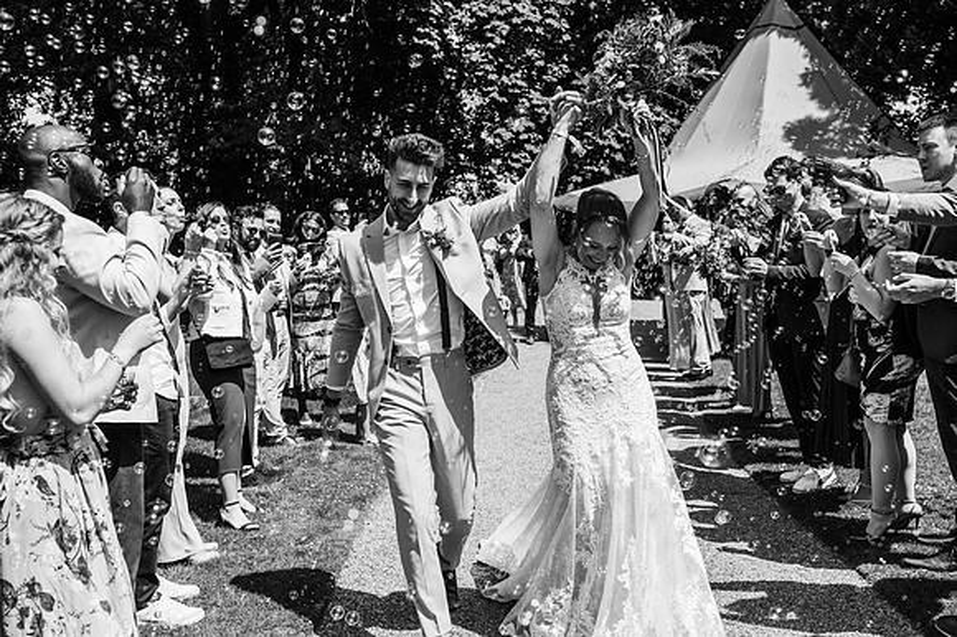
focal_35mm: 35
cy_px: 318
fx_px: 930
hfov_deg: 54.5
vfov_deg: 37.8
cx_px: 478
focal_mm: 35
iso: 100
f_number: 4.5
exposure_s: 1/1250
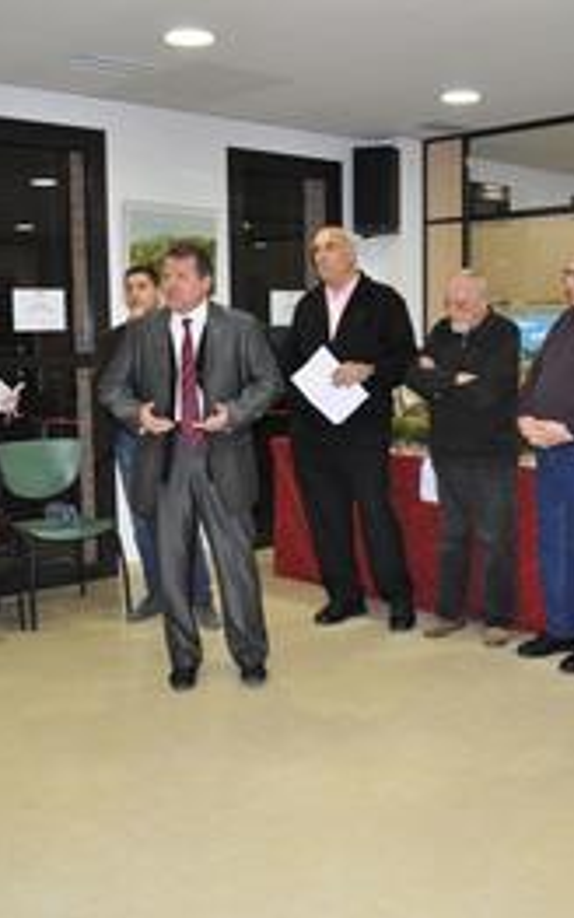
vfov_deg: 47.2
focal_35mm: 42
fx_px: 1050
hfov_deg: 30.5
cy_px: 463
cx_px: 350
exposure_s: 1/60
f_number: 3.5
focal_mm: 18
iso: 800
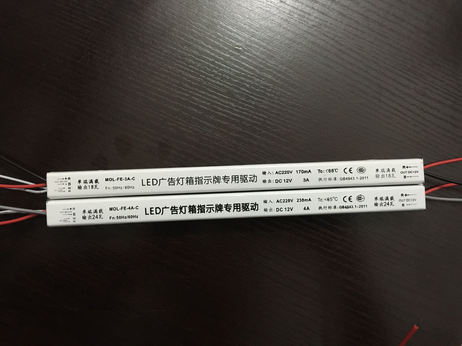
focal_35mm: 29
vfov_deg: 48.2
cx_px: 231
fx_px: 387
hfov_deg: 61.7
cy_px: 173
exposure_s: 1/8
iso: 160
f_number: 2.2
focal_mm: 4.15
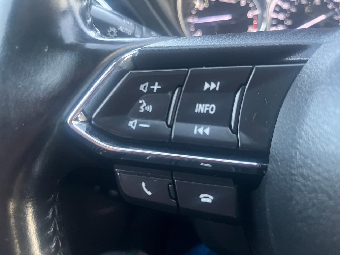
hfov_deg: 67.3
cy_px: 128
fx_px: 255
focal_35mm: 26
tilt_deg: -26.3
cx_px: 170
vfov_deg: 53.1
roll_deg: -8.5
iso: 640
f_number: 1.6
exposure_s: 1/40
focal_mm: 5.1
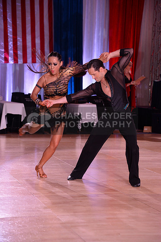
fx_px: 639
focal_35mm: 95
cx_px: 80
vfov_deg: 21.5
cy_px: 121
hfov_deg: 14.4
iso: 2000
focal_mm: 95
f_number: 5
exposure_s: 1/250
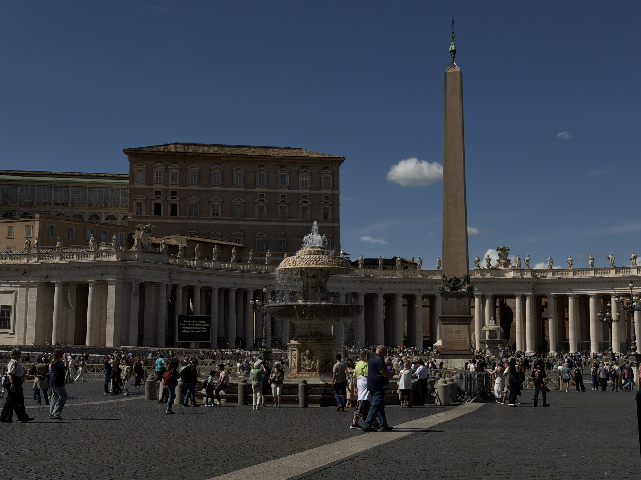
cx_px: 320
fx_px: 889
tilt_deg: +6.2
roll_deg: +0.3
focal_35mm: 48
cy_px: 240
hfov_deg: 39.7
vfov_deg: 30.3
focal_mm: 6.76
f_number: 1.78
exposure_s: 1/11364
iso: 64
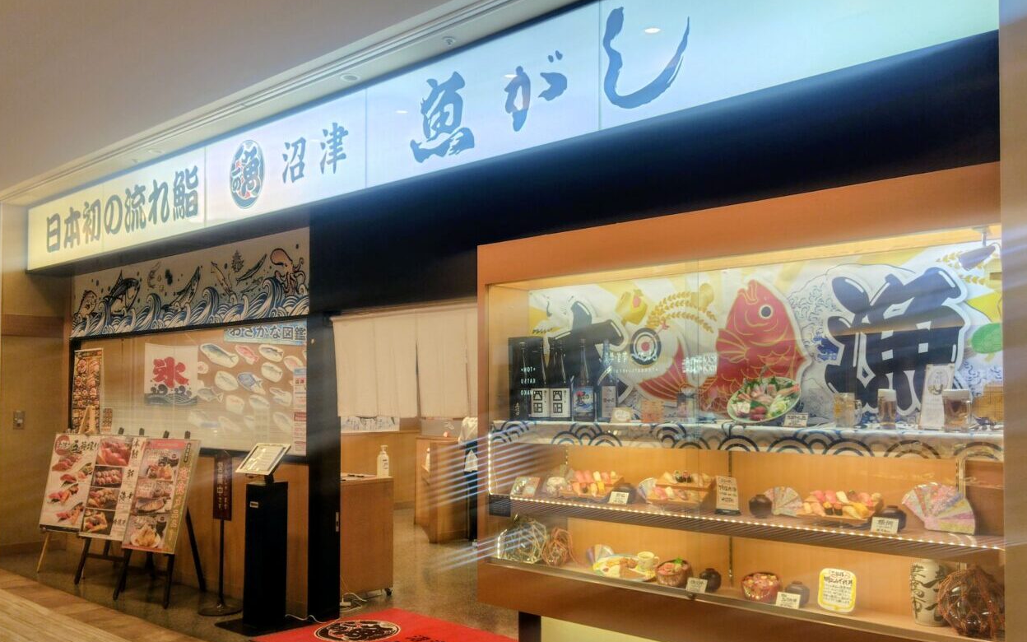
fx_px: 700
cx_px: 520
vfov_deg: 49.0
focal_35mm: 25
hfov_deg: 72.5
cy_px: 378
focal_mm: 5.6
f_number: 1.9
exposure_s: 1/120
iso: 85
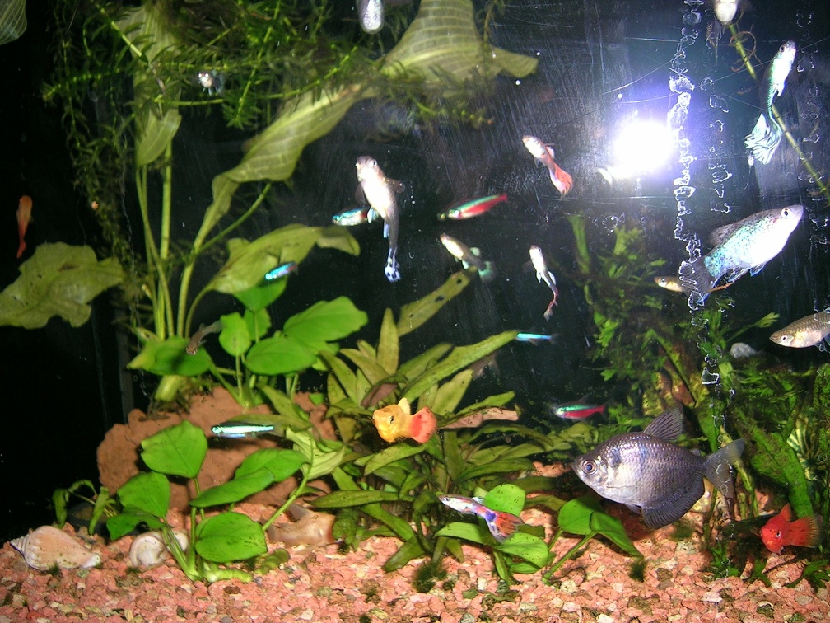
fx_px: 839
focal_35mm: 35
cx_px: 415
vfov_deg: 40.7
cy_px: 312
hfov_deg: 52.6
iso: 50
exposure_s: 1/60.1
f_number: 2.8
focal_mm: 5.4
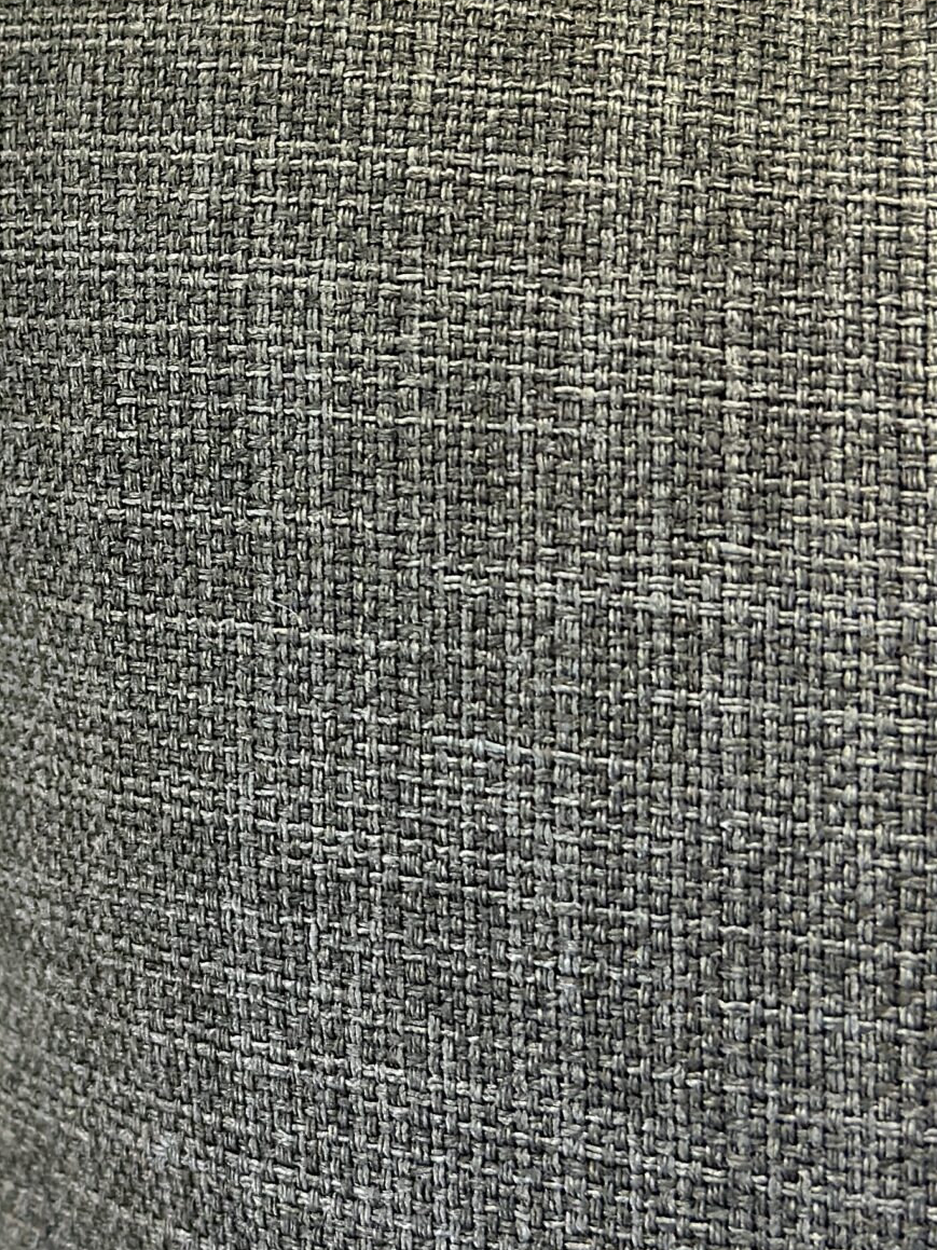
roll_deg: +0.2
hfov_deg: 13.7
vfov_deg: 18.4
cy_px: 329
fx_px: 3826
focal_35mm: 106
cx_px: -87
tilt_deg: -15.4
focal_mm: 6.86
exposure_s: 1/120
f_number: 1.78
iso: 200
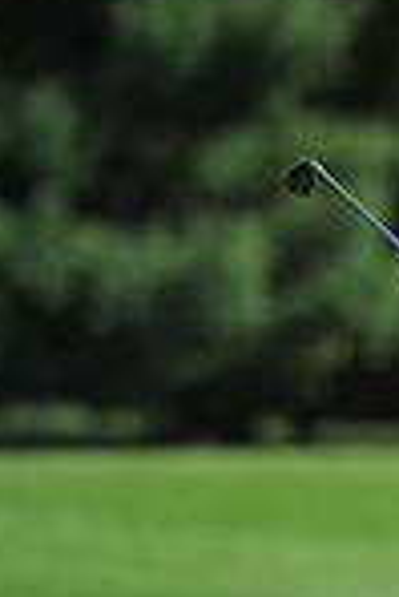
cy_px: 718
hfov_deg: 0.9
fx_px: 25906
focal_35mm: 1562
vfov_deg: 1.3
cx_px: 1076
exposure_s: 1/2500
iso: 500
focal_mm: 400
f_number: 5
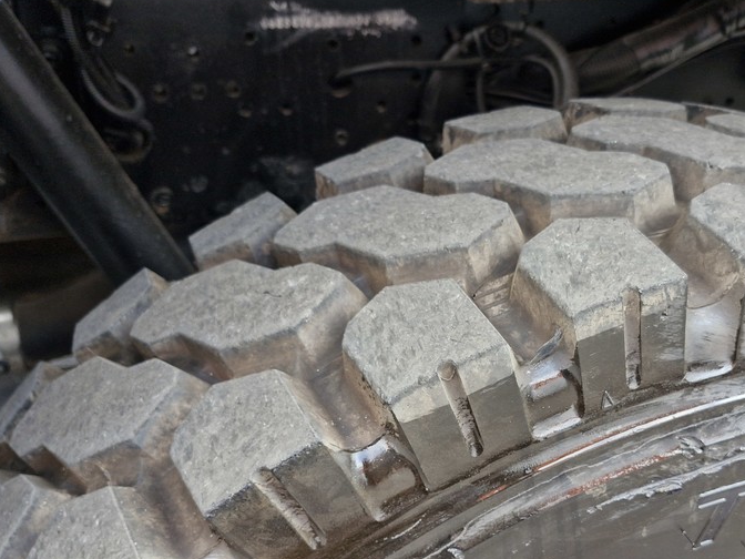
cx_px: 485
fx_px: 839
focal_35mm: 39
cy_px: 355
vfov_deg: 36.6
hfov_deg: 47.2
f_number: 1.8
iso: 80
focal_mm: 5.54
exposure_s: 1/180
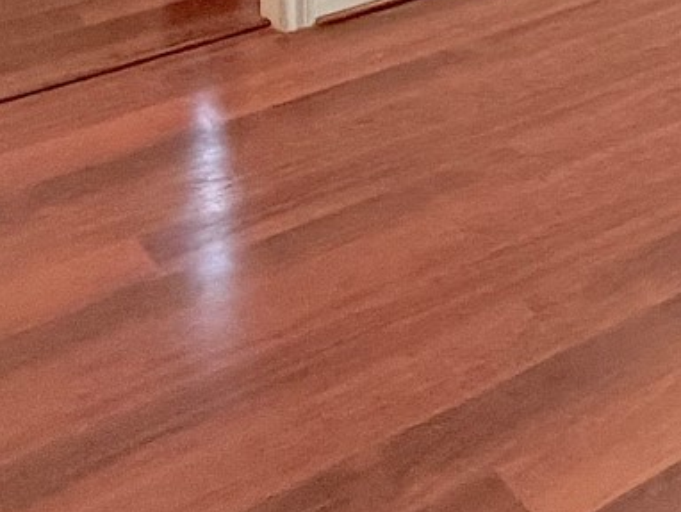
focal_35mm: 75
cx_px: 1111
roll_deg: +0.7
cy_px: -566
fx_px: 1476
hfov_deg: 20.7
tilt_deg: -1.4
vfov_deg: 15.2
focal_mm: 2.22
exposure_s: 1/60
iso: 320
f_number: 2.2
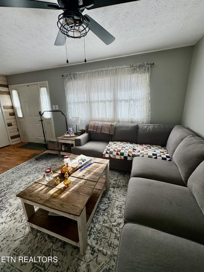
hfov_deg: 85.7
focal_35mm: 14
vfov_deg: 102.1
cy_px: 136
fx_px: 110
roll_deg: +1.8
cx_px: 102
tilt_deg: -12.3
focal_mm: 2.22
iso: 64
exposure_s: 1/120
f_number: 2.2
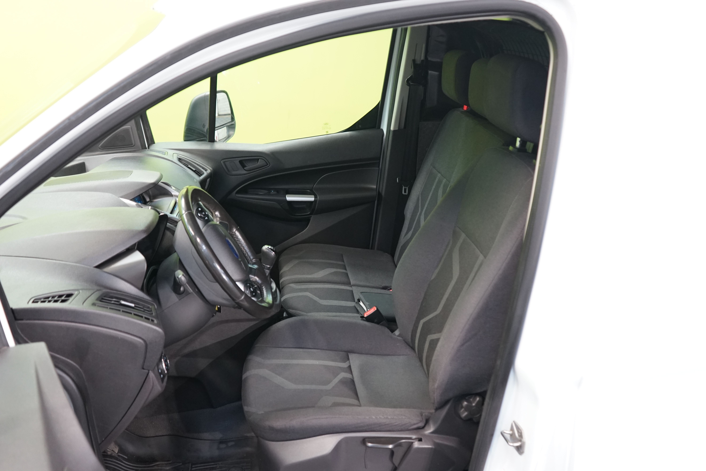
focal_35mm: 31
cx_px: 353
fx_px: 608
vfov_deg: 42.3
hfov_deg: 60.3
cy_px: 236
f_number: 4
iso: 1600
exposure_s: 1/30
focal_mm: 31
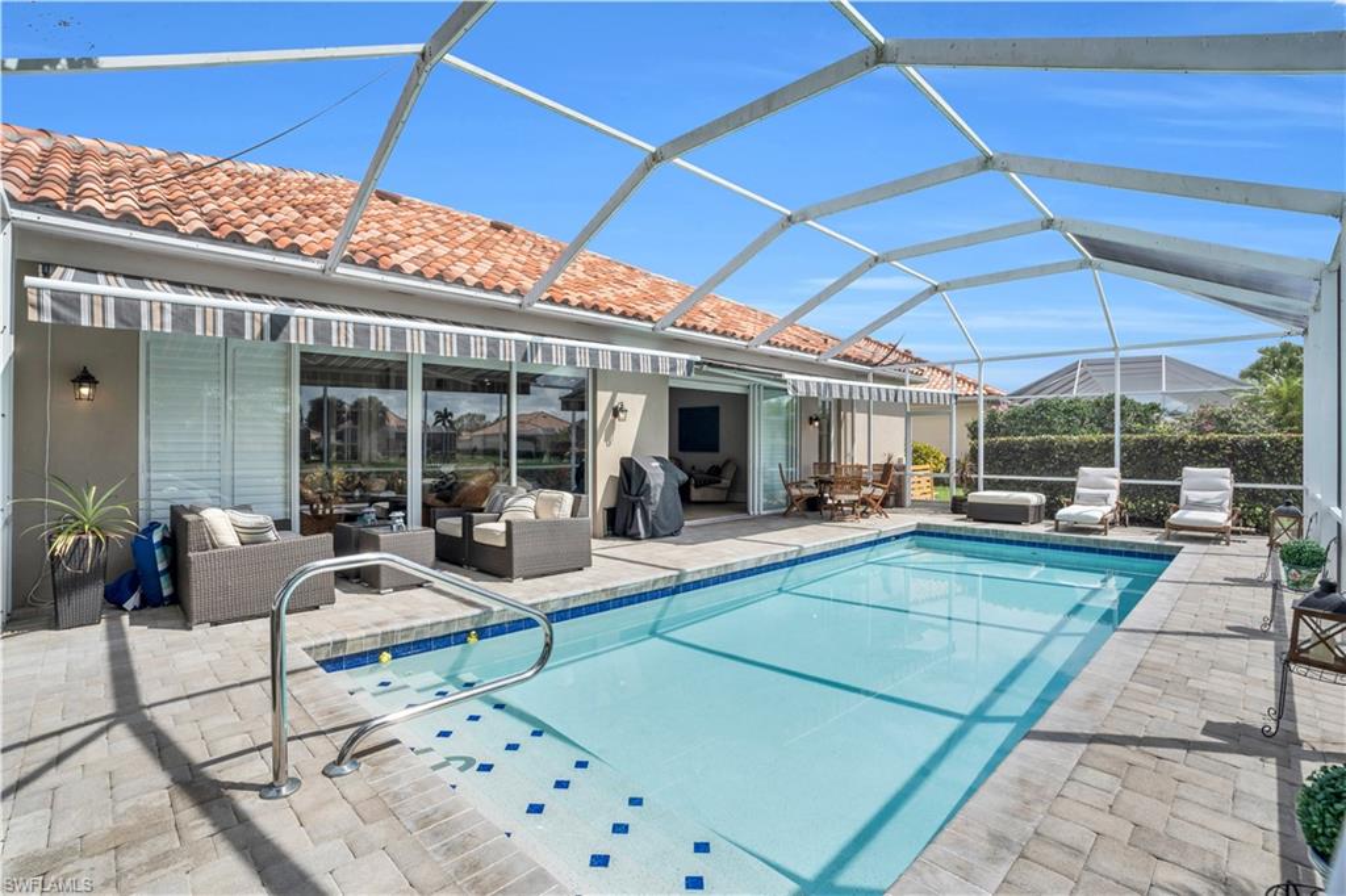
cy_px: 448
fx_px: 598
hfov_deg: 96.8
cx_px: 673
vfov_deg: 73.7
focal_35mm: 16
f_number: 9
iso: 200
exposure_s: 1/500
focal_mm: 16
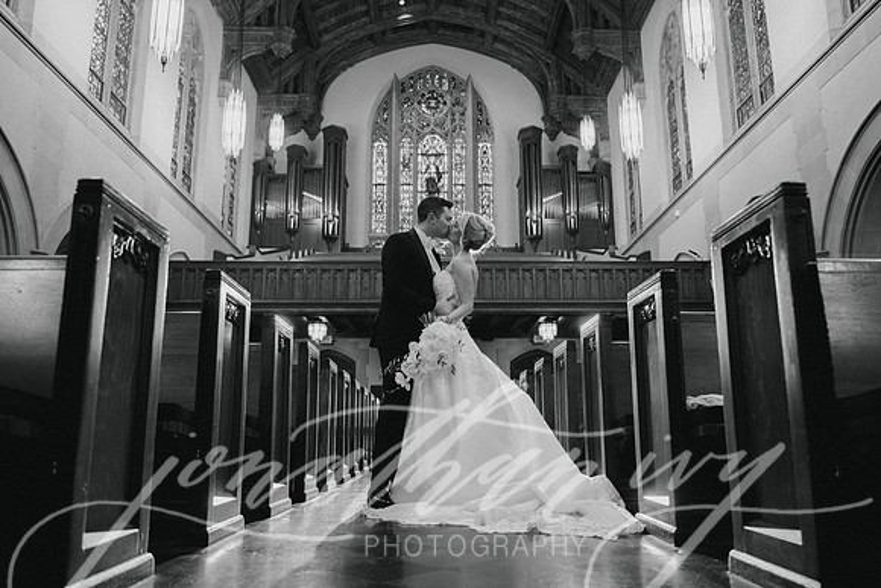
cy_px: 294
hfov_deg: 64.5
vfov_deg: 45.7
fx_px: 698
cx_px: 440
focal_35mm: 28
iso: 800
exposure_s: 1/80
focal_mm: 28.5
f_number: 2.8
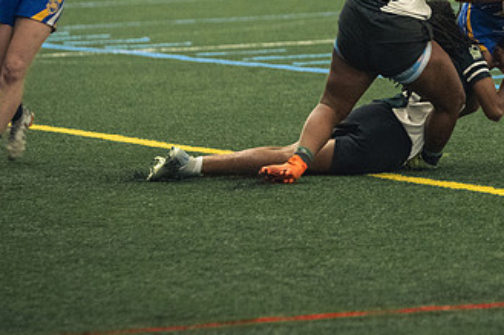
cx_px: 412
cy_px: 67
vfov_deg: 3.6
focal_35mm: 383
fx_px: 5359
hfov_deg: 5.4
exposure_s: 1/500
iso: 9000
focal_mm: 145
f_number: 2.8
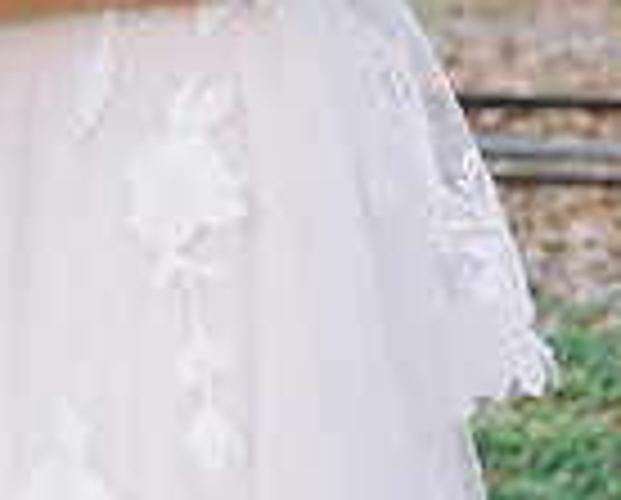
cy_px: -186
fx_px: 3720
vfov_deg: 7.6
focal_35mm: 202
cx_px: -421
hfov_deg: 9.2
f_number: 2.8
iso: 400
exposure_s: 1/320
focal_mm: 50
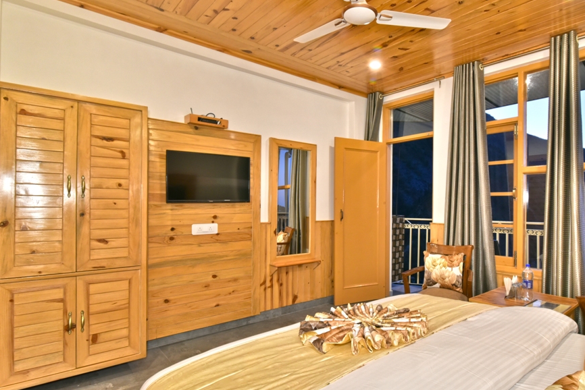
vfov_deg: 62.0
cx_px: 356
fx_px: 325
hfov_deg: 82.7
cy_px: 200
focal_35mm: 20
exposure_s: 1/25
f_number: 9
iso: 1600
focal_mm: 16
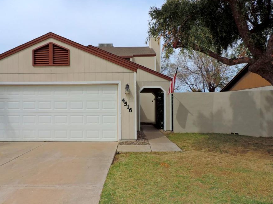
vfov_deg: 49.7
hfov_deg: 63.3
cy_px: 110
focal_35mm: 28
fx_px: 221
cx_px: 122
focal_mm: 4.3
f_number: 3.3
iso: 90
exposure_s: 1/1600
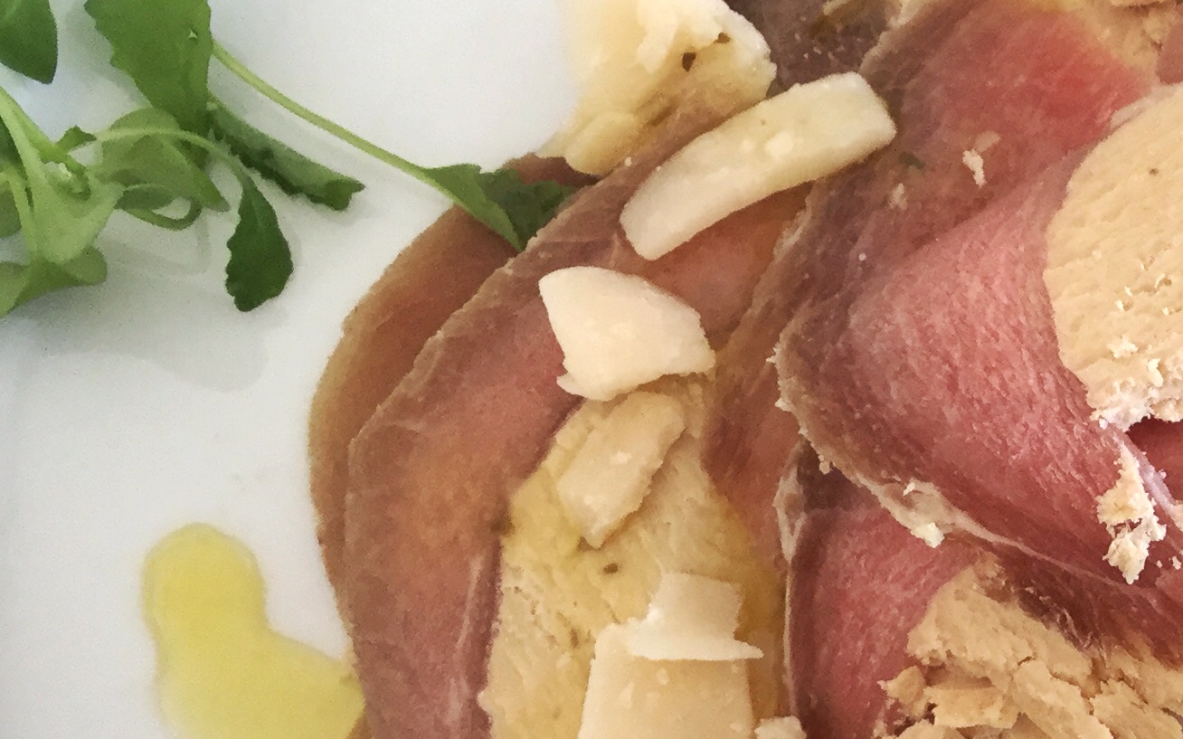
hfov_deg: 23.9
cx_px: 1230
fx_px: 2643
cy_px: 560
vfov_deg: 15.8
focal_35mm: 82
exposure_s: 1/33
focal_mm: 3.3
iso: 64
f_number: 2.4
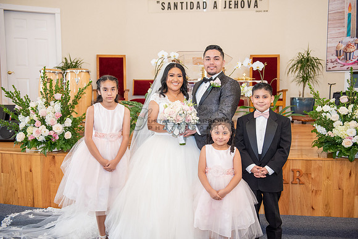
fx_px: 358
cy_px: 120
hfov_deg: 53.1
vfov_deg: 36.9
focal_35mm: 36
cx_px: 179
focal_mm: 36
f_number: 3.5
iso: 1000
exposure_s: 1/160
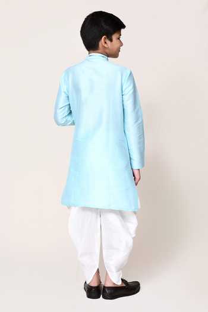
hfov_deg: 27.0
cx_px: 104
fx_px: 433
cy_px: 156
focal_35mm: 50
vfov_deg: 39.6
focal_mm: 50
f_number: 10
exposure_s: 1/160
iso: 500
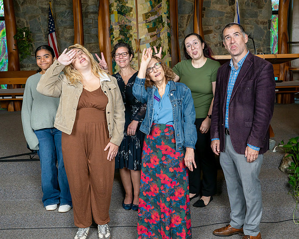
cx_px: 161
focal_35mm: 38
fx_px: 334
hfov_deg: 48.2
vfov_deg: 39.3
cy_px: 103
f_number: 8
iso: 400
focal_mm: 29.5
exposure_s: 1/200
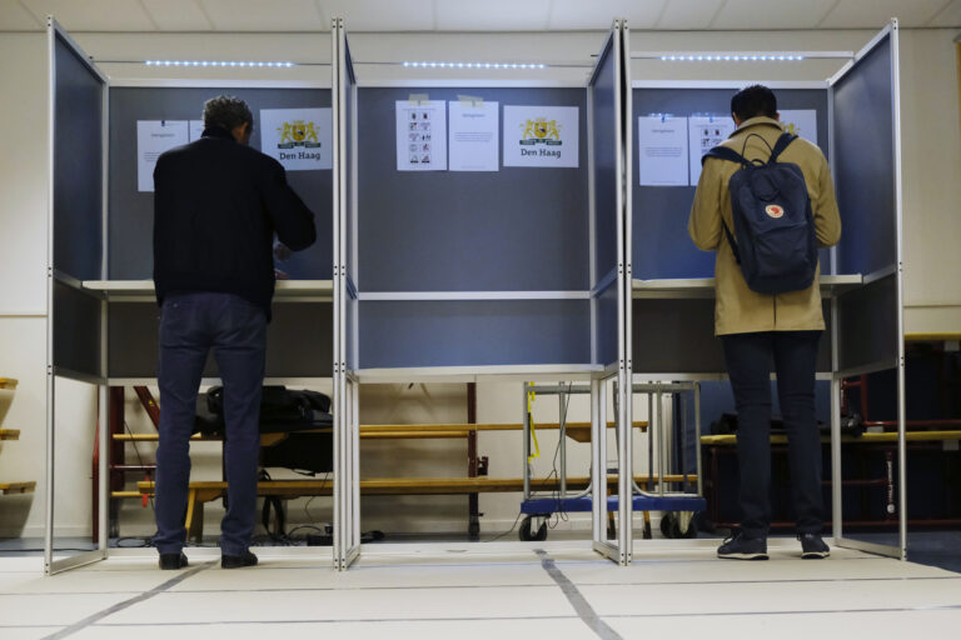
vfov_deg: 25.1
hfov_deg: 36.9
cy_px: 320
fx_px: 1441
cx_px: 480
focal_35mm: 54
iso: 3200
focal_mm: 35.8
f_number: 4
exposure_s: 1/160
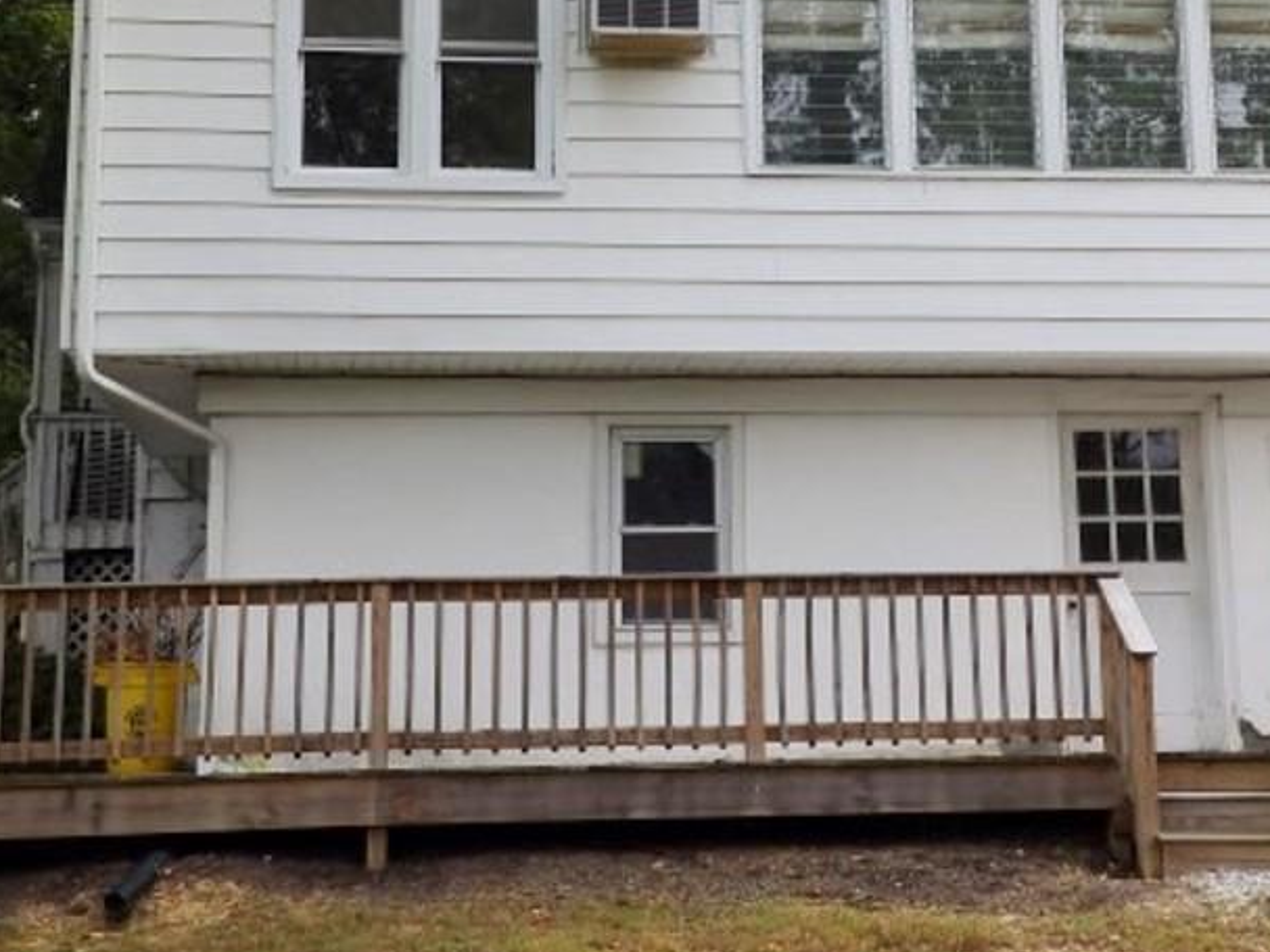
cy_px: 215
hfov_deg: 30.1
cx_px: 790
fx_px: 2348
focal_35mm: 64
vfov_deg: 22.7
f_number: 4.5
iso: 80
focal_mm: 6.8
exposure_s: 1/200
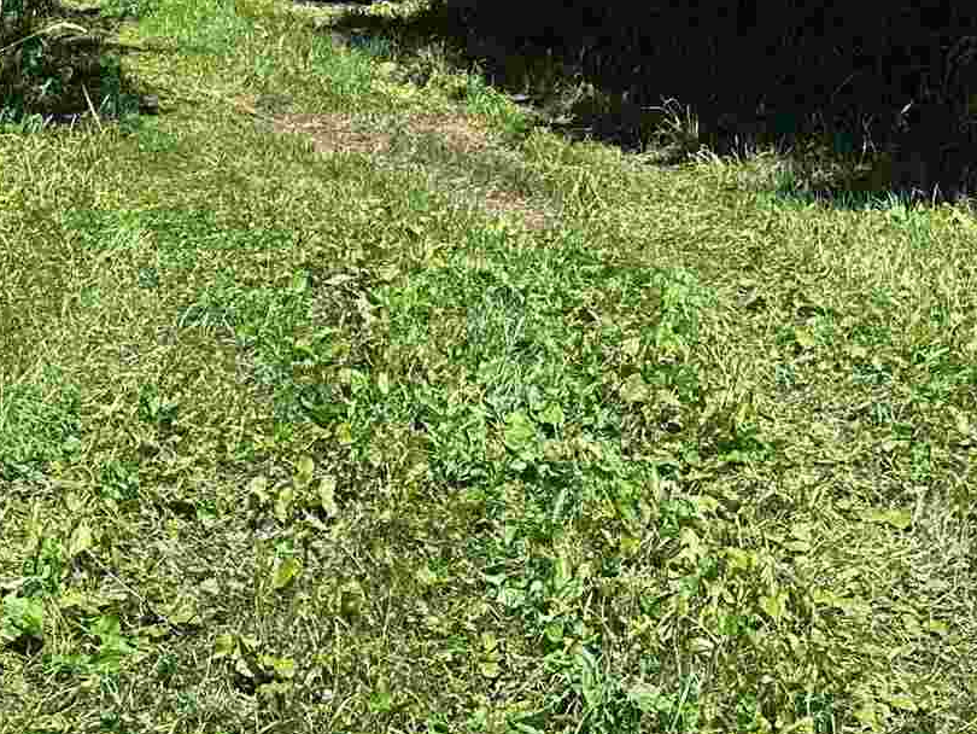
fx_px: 2569
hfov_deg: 21.4
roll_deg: -3.5
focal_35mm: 91
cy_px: -99
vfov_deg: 15.7
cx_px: 274
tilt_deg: -2.5
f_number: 1.78
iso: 80
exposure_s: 1/1473
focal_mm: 6.86
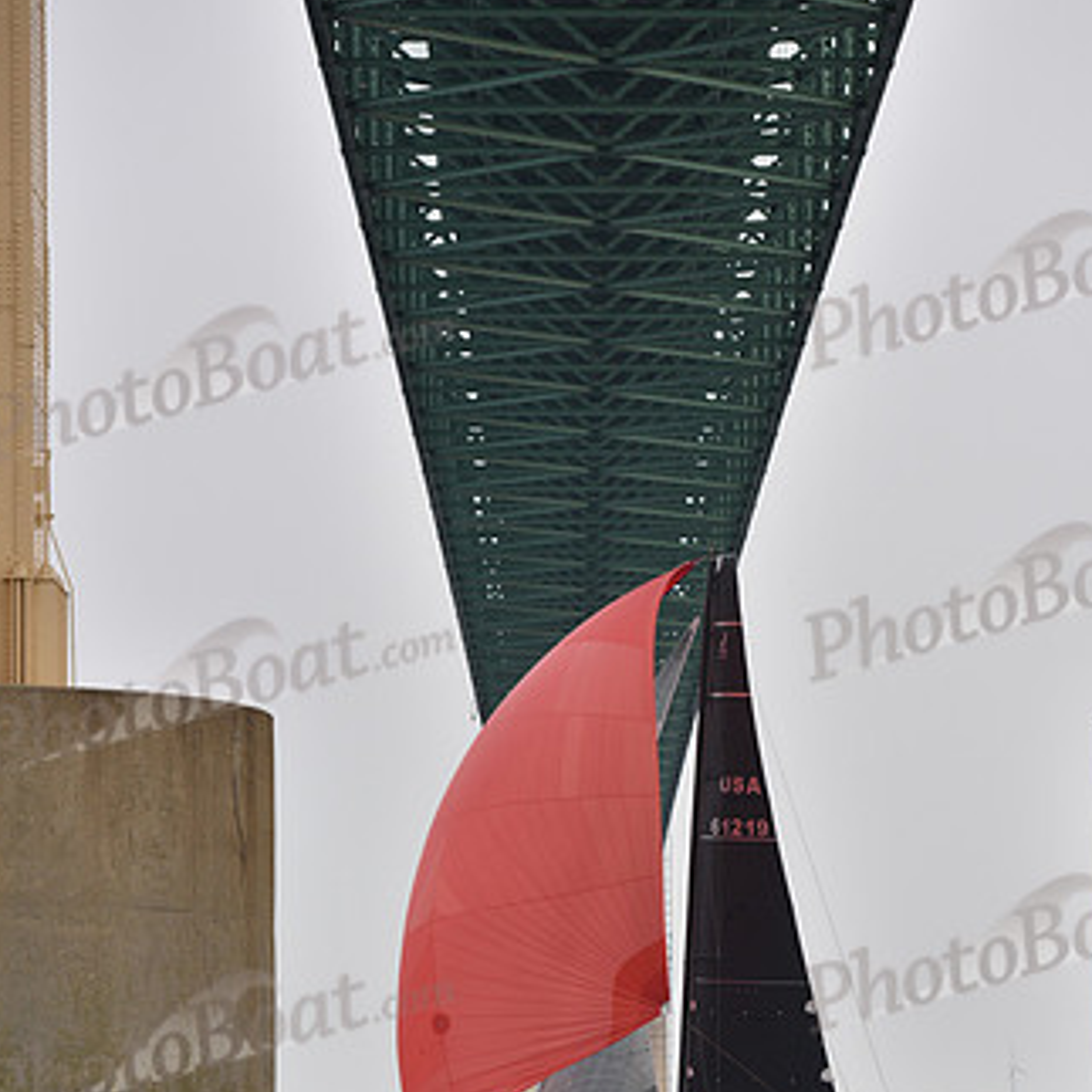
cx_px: 631
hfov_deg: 9.4
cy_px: 818
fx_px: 6638
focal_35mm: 186
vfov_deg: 9.4
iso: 250
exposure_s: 1/1000
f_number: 4
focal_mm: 122
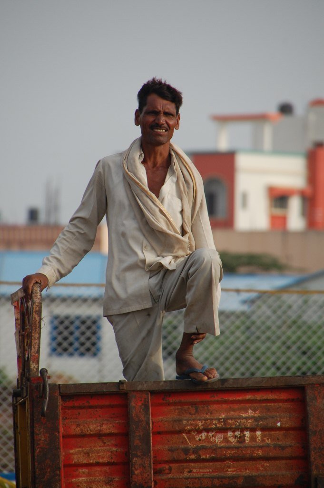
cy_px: 244
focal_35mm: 405
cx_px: 162
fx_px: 5476
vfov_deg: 5.1
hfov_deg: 3.4
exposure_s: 1/800
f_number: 6.3
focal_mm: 270
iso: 400
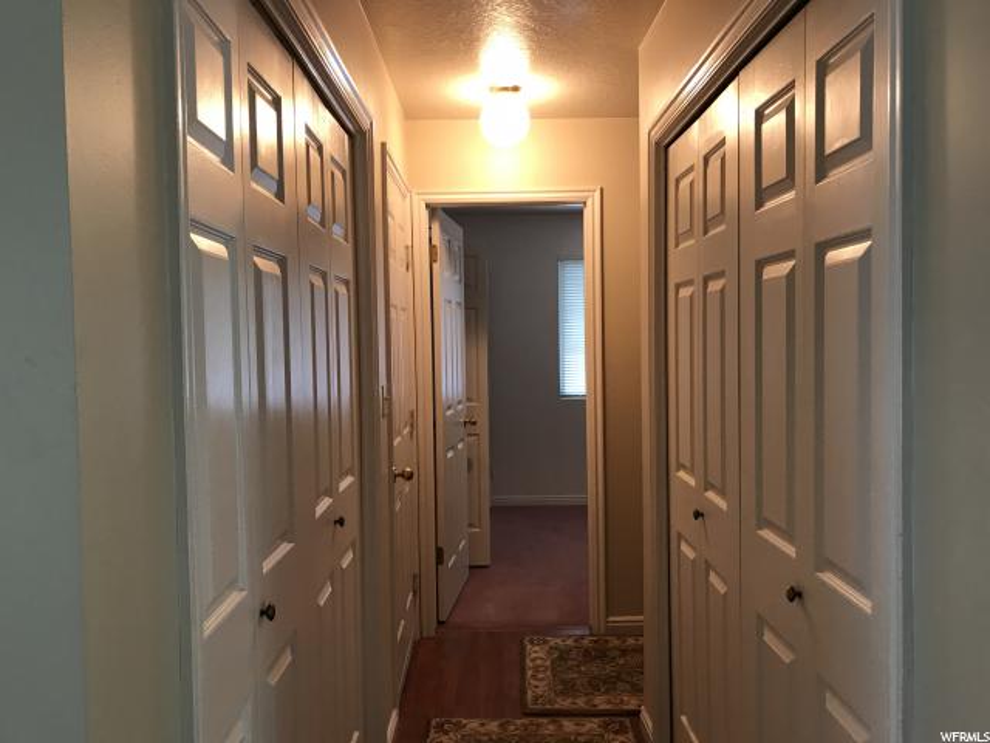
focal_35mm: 28
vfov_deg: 49.7
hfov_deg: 63.4
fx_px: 801
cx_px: 495
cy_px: 372
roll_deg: +1.1
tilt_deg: -2.2
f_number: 1.8
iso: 40
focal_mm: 3.99
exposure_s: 1/17
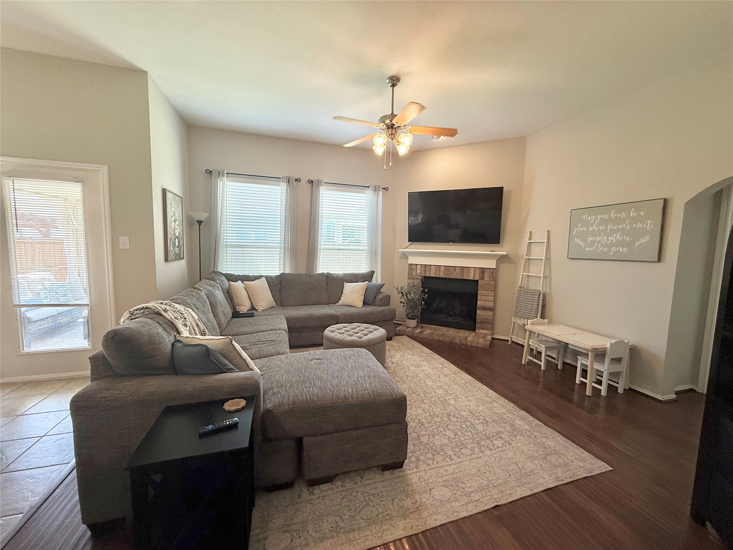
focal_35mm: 14
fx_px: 296
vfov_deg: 85.7
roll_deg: -1.4
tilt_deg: -4.4
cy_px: 275
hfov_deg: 102.1
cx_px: 366
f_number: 2.2
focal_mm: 2.22
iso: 125
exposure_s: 1/120
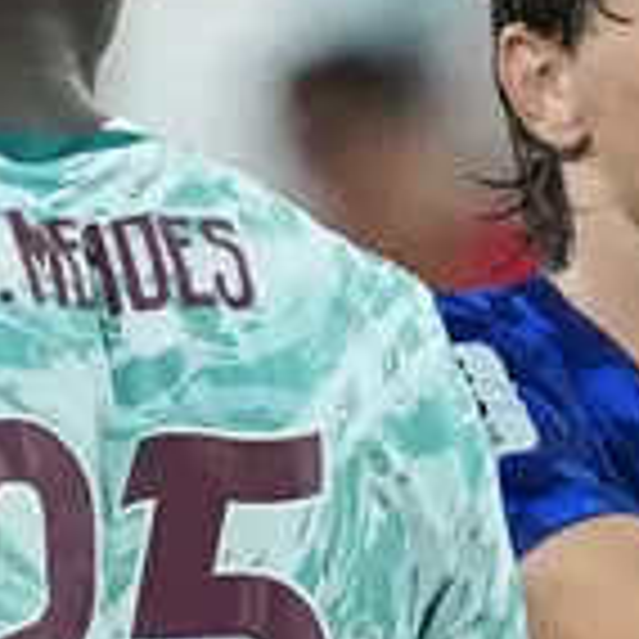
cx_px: 1138
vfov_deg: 1.1
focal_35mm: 1583
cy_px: 432
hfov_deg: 1.1
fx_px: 33061
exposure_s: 1/1600
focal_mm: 300
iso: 2500
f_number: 2.8
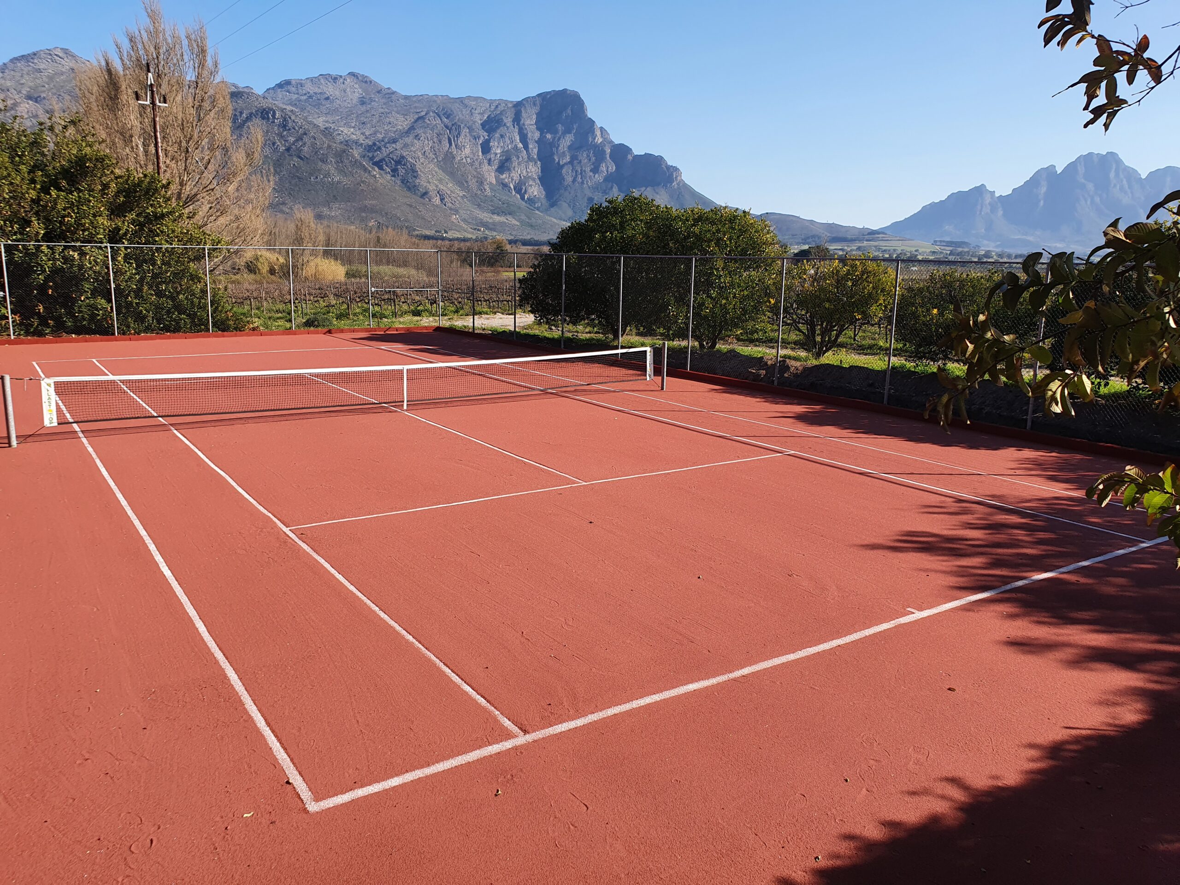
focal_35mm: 26
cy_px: 442
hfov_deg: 67.3
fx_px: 886
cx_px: 590
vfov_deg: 53.1
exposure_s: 1/1160
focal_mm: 4.32
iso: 50
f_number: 2.4
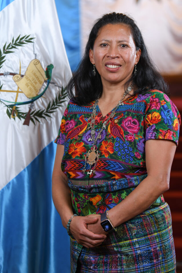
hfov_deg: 13.4
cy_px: 136
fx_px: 773
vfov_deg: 20.0
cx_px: 88
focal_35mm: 102
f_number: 3.5
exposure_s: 1/160
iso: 400
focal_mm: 95
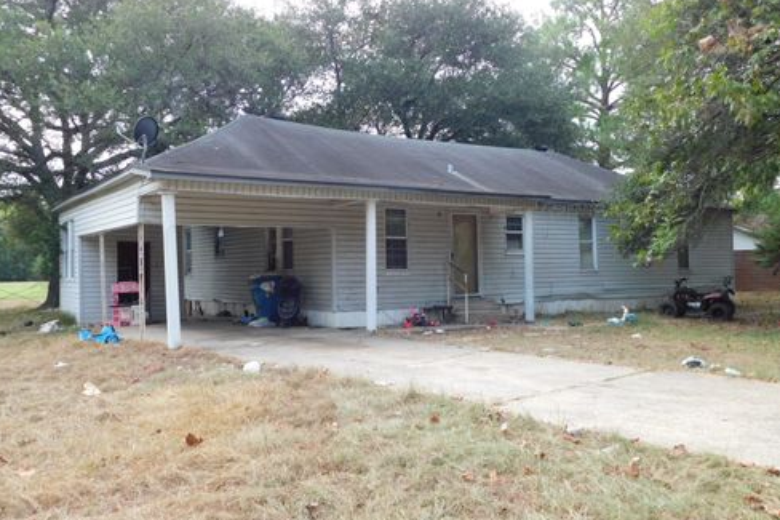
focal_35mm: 32
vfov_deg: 41.1
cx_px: 385
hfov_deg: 58.7
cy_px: 268
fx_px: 693
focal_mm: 5.3
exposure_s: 1/160
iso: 125
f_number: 3.2
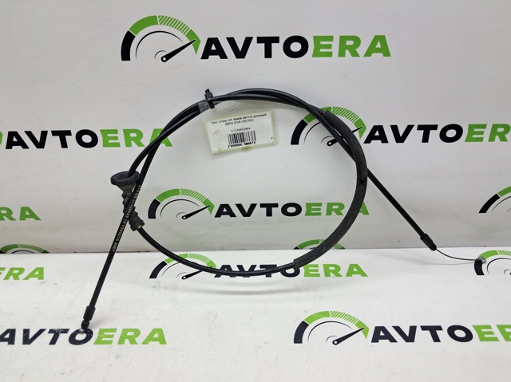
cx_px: 256
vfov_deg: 51.3
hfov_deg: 65.4
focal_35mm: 27
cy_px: 191
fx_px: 398
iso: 50
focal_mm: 4
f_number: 1.8
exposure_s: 1/50
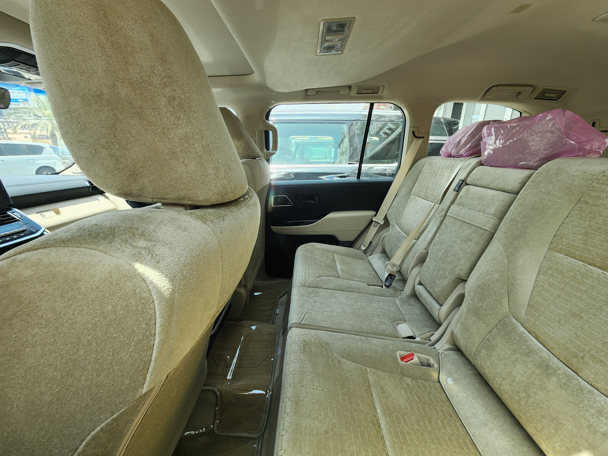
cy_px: 228
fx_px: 228
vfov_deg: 89.9
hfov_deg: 106.2
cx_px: 304
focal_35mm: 13
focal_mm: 2.2
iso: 50
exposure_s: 1/116
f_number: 2.2
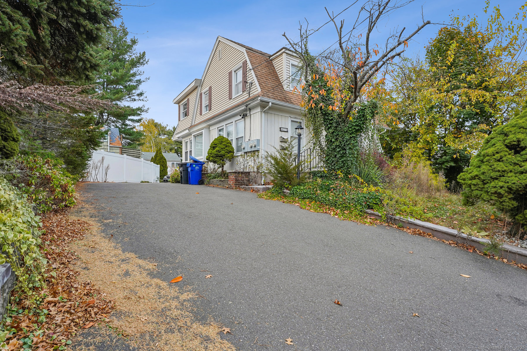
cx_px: 264
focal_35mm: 17
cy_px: 176
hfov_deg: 93.6
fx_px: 247
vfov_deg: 70.8
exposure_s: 1/30
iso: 250
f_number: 8
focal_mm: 16.9
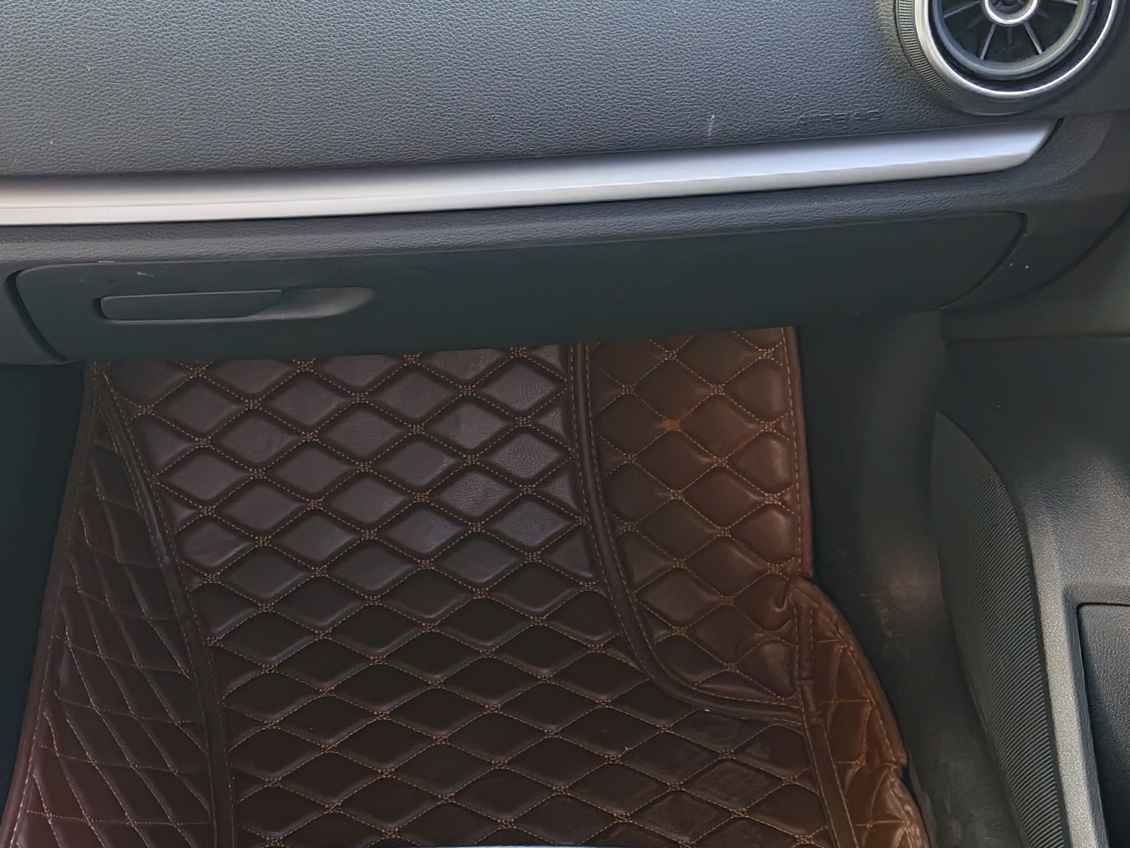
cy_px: 531
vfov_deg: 23.2
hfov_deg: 30.7
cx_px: 475
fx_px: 2057
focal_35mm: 63
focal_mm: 5.56
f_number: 1.88
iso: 319
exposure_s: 1/100
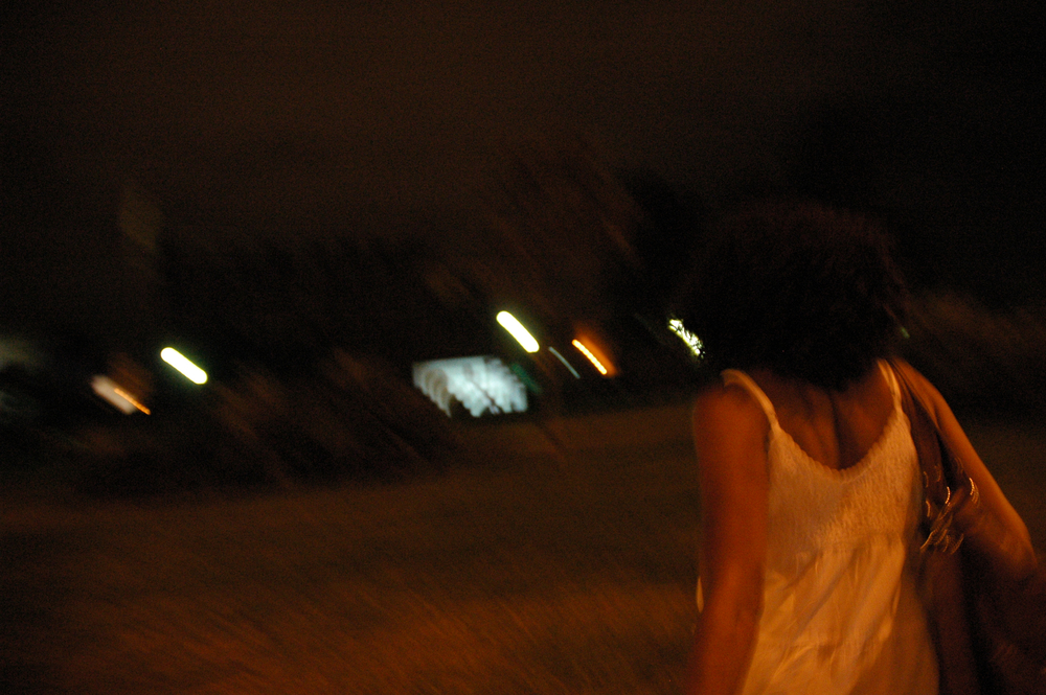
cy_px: 348
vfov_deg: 47.9
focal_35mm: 27
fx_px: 784
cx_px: 523
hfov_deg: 67.4
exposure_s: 1/13
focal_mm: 18
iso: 1600
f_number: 3.5
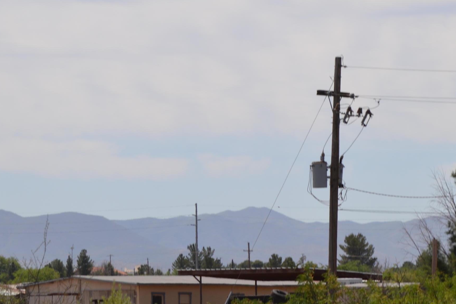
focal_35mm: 259
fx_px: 3280
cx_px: 189
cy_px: 231
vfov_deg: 5.3
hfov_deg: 8.0
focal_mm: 100
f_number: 10
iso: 100
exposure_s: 1/200
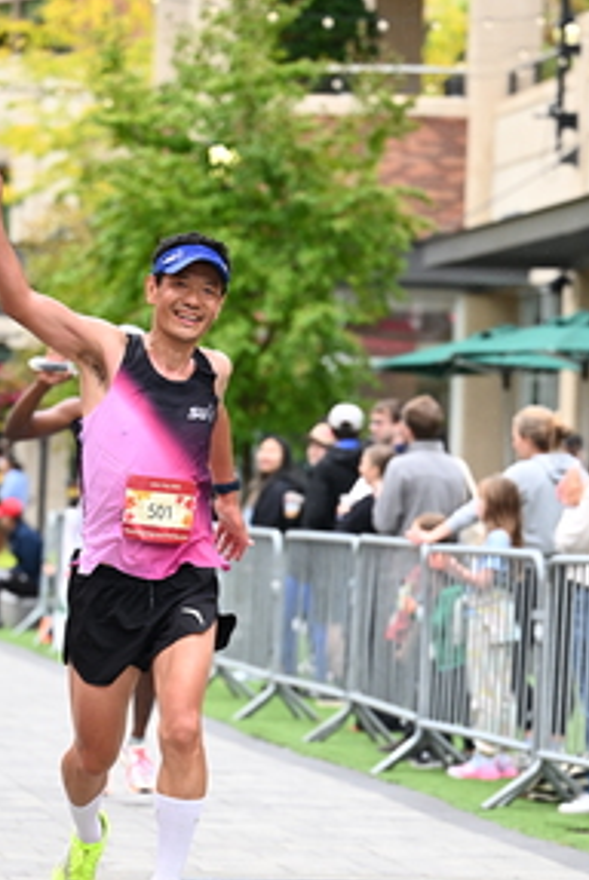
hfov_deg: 7.7
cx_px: 345
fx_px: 4358
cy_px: 684
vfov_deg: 11.5
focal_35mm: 178
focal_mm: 93
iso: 1250
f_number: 2.8
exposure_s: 1/1600
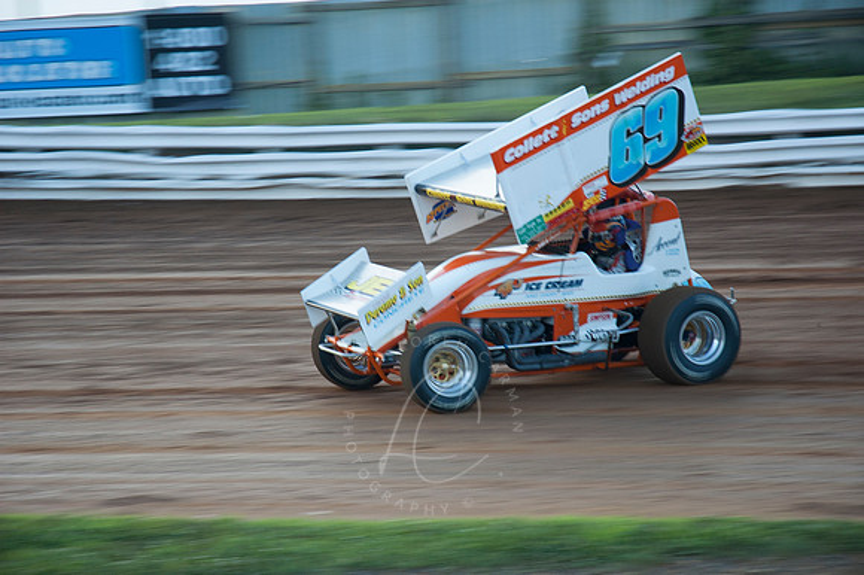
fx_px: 2518
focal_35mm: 105
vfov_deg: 13.0
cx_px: 432
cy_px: 288
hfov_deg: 19.5
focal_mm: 70
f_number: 5
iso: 200
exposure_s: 1/160
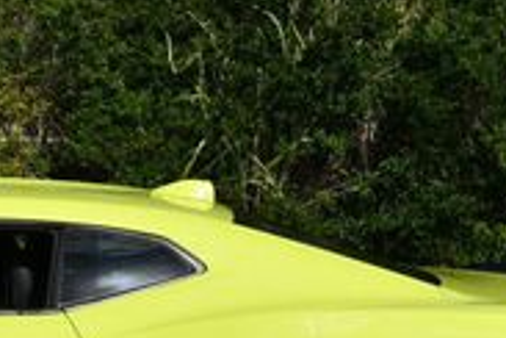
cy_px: 188
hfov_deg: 9.0
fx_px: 3148
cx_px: -163
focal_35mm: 224
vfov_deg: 6.1
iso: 100
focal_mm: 32
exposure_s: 1/400
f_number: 10
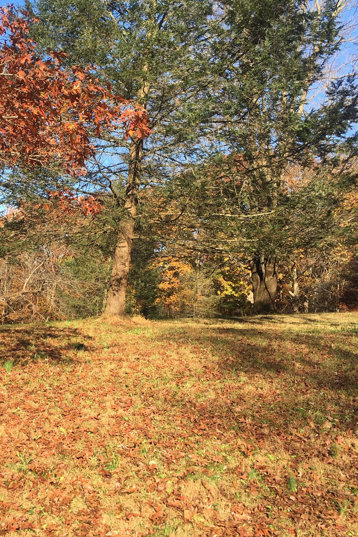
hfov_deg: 30.1
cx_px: 47
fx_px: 641
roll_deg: -3.7
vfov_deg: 45.4
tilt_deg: +4.6
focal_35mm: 43
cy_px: 274
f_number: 2.2
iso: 25
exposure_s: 1/469
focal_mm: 4.15
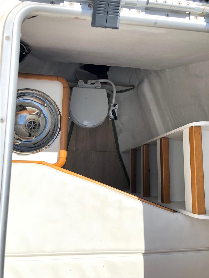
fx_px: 225
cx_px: 104
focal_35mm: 28
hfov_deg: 49.7
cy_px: 139
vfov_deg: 63.4
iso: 20
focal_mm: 4
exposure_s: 1/631
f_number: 1.8
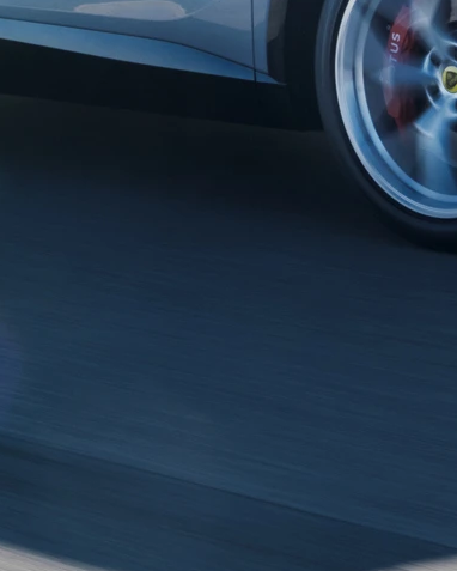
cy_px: -429
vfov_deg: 10.3
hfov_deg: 8.7
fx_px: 2991
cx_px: -38
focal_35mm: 177
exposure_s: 1/30
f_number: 11
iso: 50
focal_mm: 30
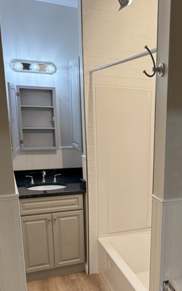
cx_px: 161
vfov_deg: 49.5
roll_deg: -1.9
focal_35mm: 39
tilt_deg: -14.0
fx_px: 309
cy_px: 194
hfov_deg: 31.4
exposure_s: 1/120
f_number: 1.78
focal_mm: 6.76
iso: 125
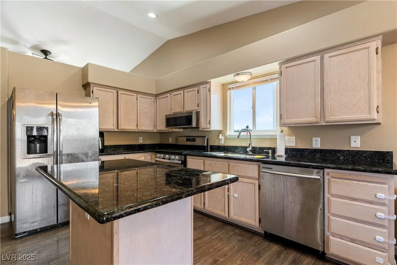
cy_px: 132
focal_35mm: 17
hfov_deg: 93.3
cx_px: 198
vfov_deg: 70.5
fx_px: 187
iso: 160
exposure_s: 1/15
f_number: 5.6
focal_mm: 17
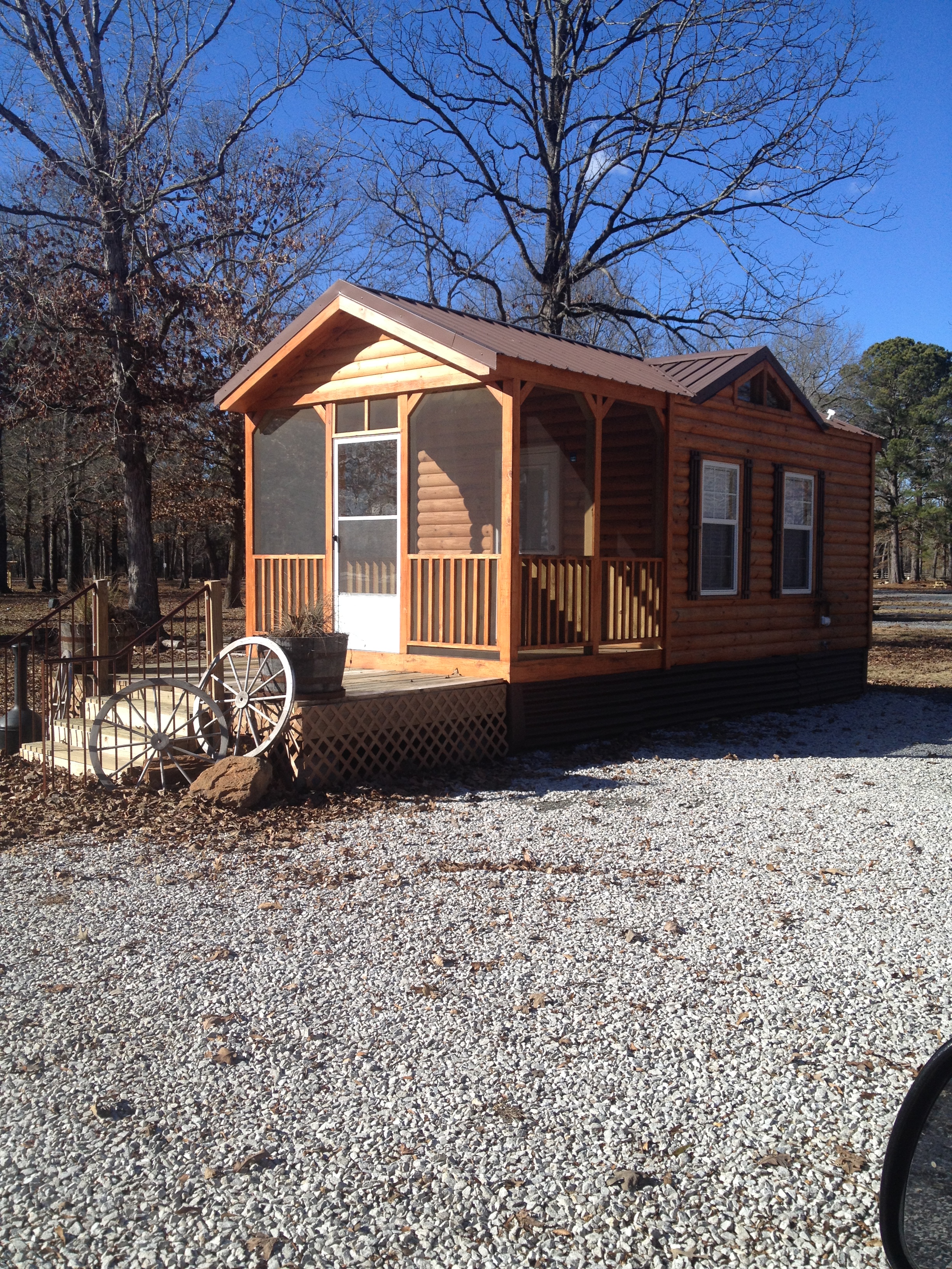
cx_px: 476
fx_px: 1283
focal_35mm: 35
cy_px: 634
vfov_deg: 52.6
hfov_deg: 40.7
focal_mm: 4.28
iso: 50
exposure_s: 1/1416
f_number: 2.4
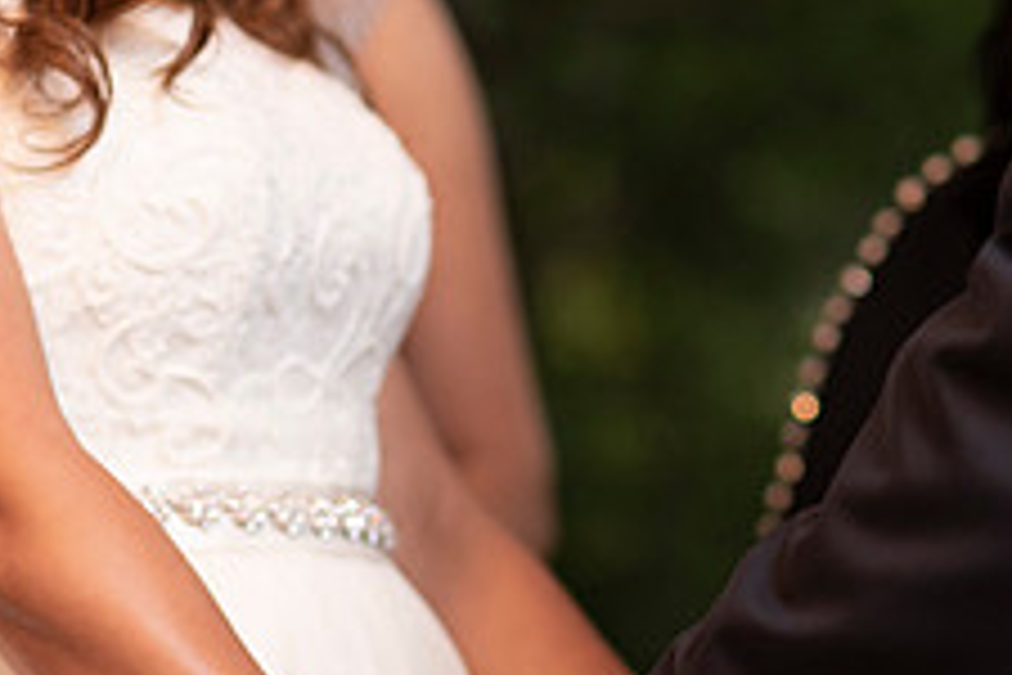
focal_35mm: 219
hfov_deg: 9.4
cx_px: 612
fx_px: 6156
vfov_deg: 6.2
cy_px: 745
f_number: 2.2
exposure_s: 1/160
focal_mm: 85
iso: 500
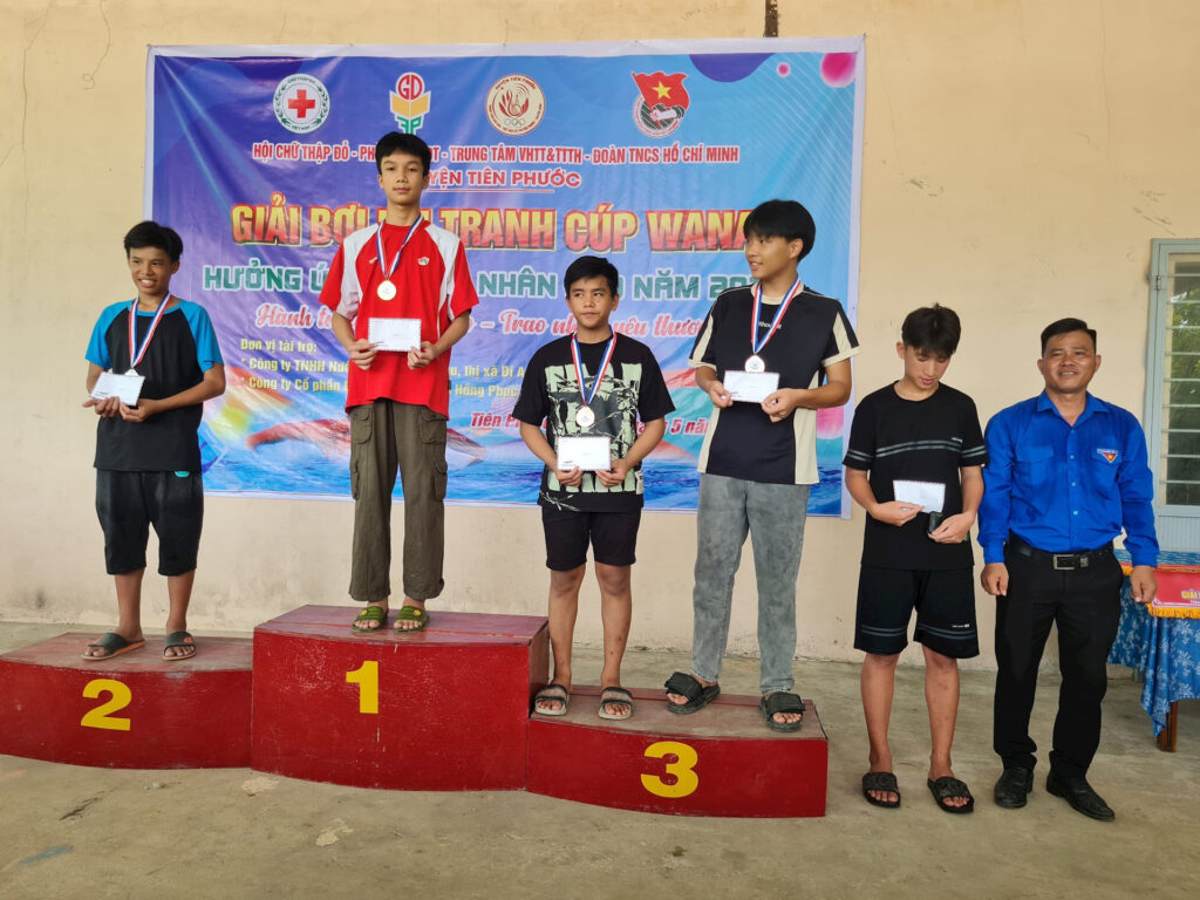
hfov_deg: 67.3
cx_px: 600
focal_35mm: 26
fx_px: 901
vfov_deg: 53.1
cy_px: 450
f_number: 1.8
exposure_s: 1/100
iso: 64
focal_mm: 5.4
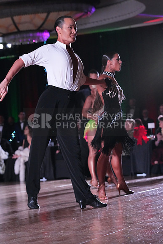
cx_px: 82
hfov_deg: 13.7
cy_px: 122
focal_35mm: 100
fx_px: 679
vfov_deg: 20.4
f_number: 5.6
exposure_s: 1/400
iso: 10000
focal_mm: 100
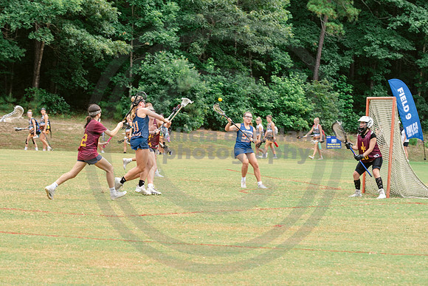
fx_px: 1824
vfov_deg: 9.0
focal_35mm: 153
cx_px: 82
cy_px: 156
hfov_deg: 13.3
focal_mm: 95
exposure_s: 1/500
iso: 250
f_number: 5.6
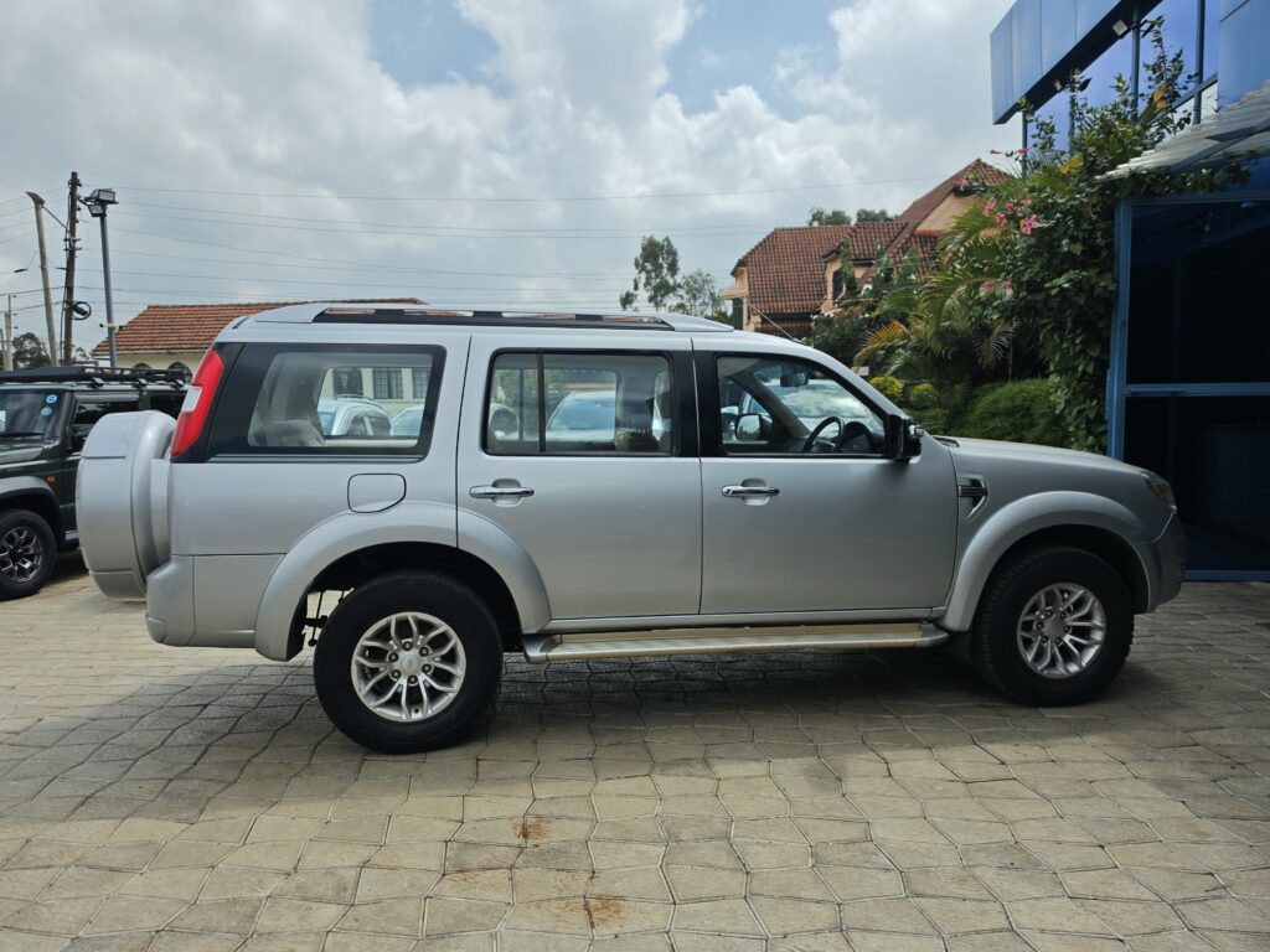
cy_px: 476
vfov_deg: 58.9
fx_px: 844
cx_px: 635
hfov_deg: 73.9
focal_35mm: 23
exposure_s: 1/7939
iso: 50
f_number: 1.4
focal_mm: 6.5
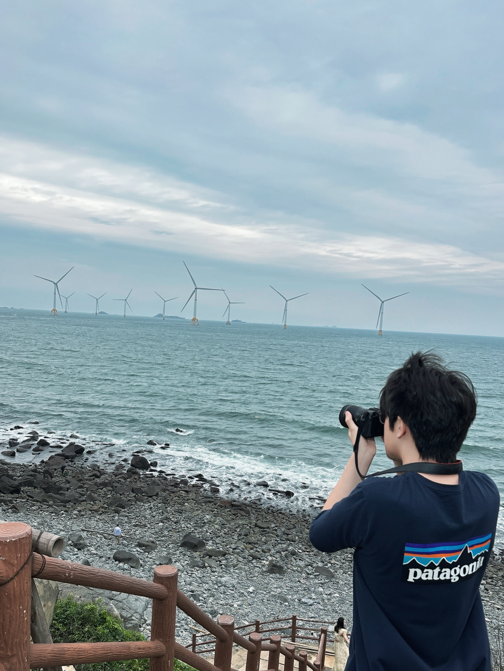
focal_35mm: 29
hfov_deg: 48.2
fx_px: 563
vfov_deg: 61.6
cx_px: 239
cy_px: 354
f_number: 1.78
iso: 80
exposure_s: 1/1009
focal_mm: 6.86
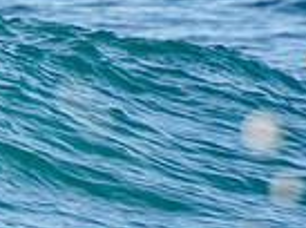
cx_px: -243
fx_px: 21980
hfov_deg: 0.8
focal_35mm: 2493
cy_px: 46
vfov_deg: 0.6
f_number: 5.6
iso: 500
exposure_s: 1/2000
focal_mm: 400
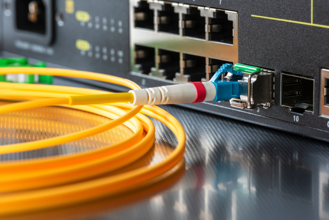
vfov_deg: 13.1
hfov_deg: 19.4
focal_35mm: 105
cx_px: 164
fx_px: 960
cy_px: 110
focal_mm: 105
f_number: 20
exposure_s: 1
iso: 80
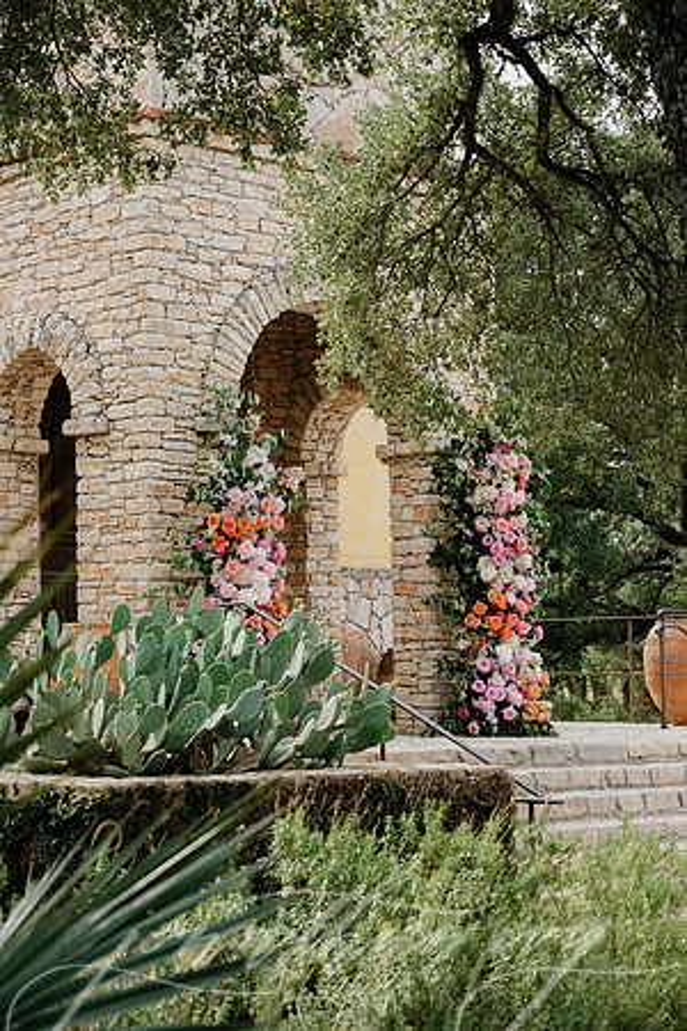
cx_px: 344
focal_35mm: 70
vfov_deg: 28.8
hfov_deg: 19.5
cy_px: 516
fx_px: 2004
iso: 100
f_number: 5
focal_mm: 70
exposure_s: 1/200
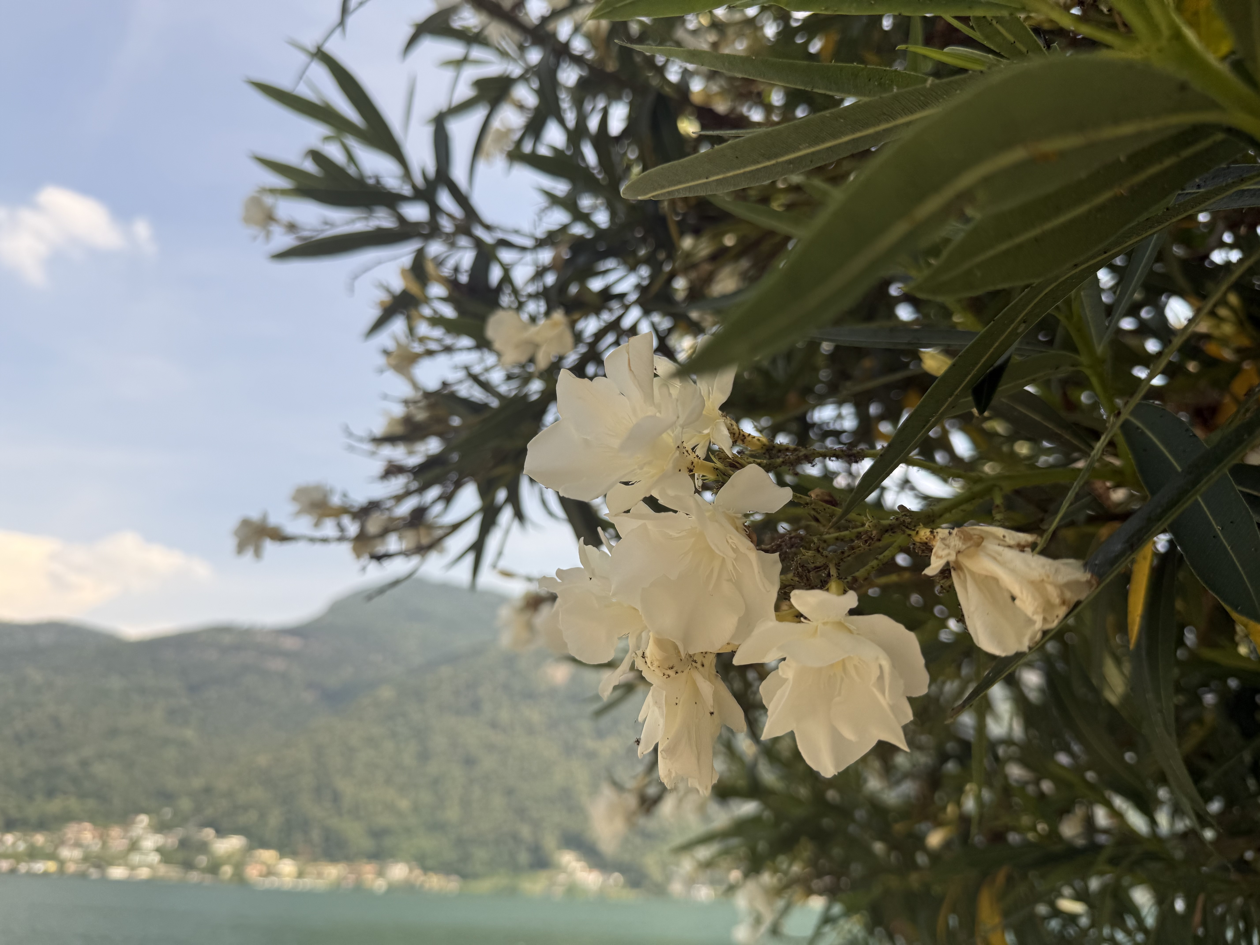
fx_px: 874
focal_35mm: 24
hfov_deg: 71.6
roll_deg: -1.9
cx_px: 630
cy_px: 472
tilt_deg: +25.3
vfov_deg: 56.8
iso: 80
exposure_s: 1/2299
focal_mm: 6.76
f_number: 1.78
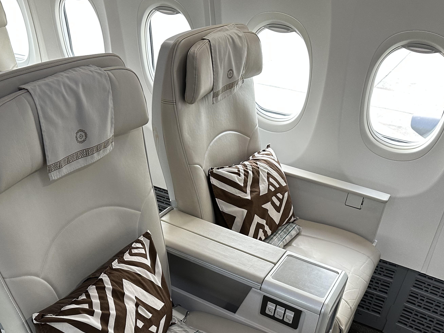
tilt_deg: -33.3
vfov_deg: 37.7
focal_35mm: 37
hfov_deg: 49.8
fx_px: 475
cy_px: 250
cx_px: 179
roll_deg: -3.6
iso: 250
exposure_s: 1/100
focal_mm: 6.86
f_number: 1.78
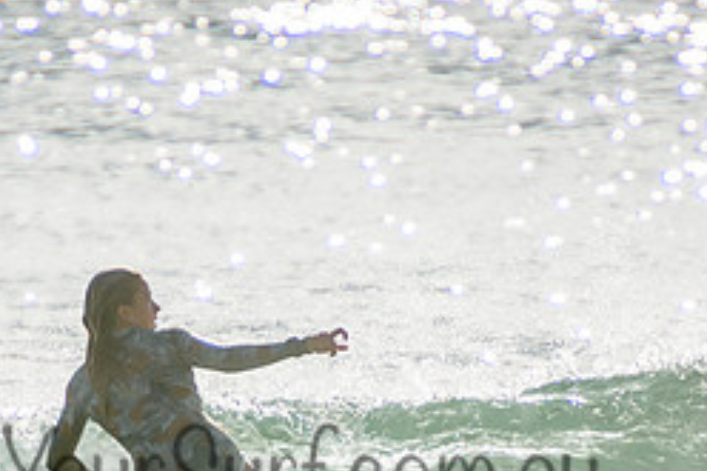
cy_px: 444
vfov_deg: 1.0
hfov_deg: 1.5
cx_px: 296
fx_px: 27554
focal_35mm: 1404
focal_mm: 400
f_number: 5.6
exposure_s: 1/2000
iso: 220
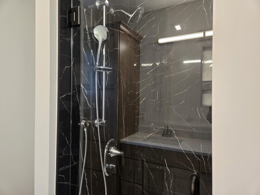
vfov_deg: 58.9
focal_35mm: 23
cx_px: 130
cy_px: 98
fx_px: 173
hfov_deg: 73.9
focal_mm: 5.4
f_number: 1.8
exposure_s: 1/120
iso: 125
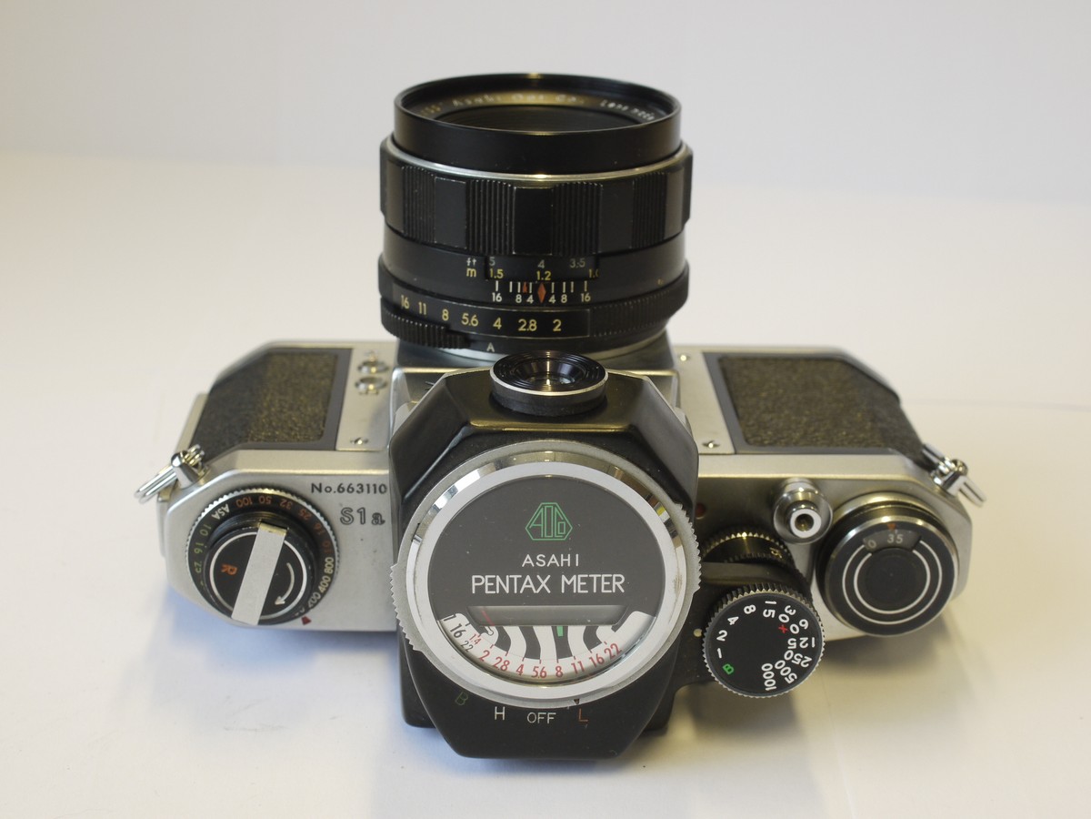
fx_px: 1891
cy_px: 410
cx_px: 546
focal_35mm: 60
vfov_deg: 24.4
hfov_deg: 32.2
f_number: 8
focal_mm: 30
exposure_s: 1/30
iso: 400
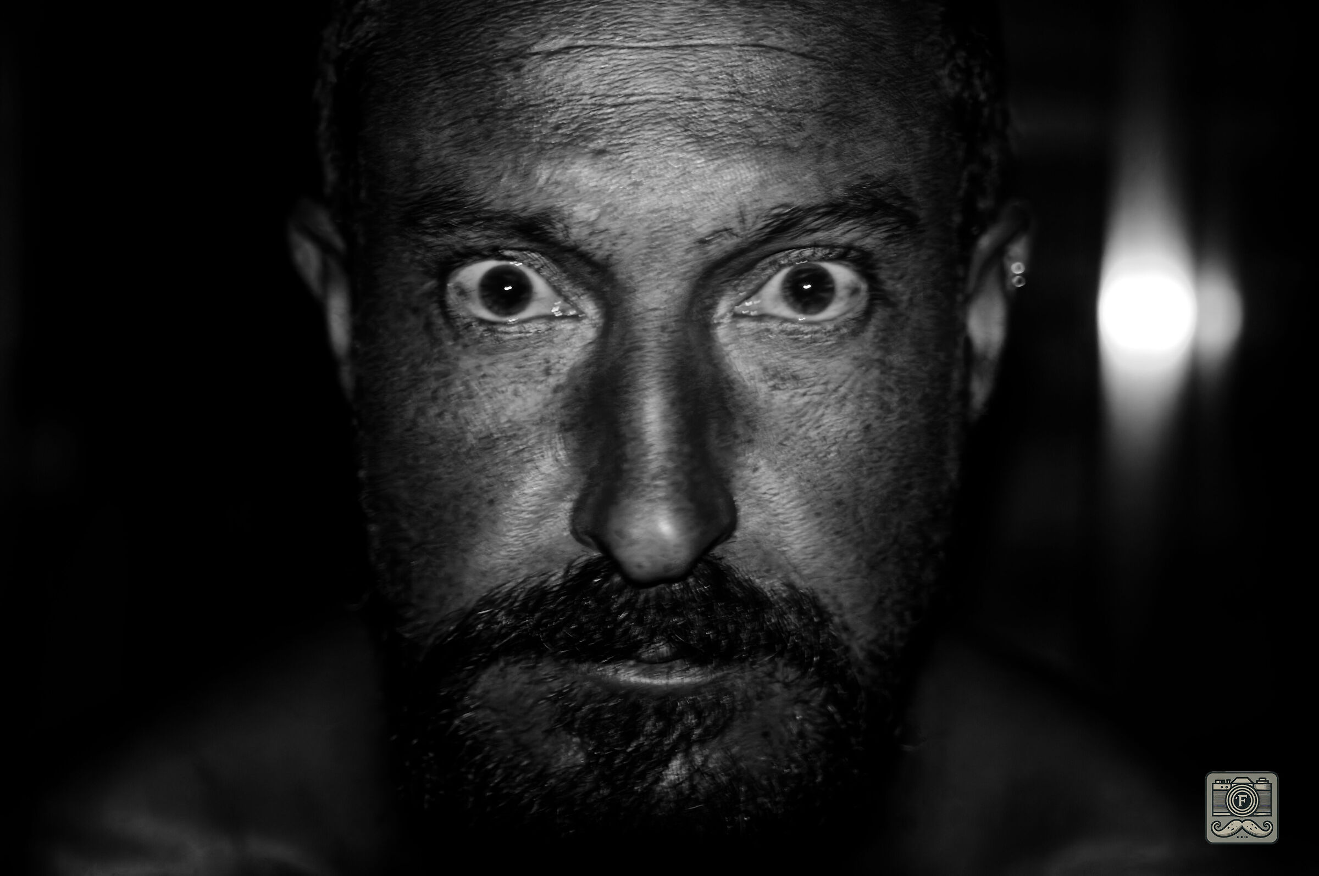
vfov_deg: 20.6
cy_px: 438
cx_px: 660
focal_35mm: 66
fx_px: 2416
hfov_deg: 30.5
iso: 3200
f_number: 2.8
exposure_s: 1/4
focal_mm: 44
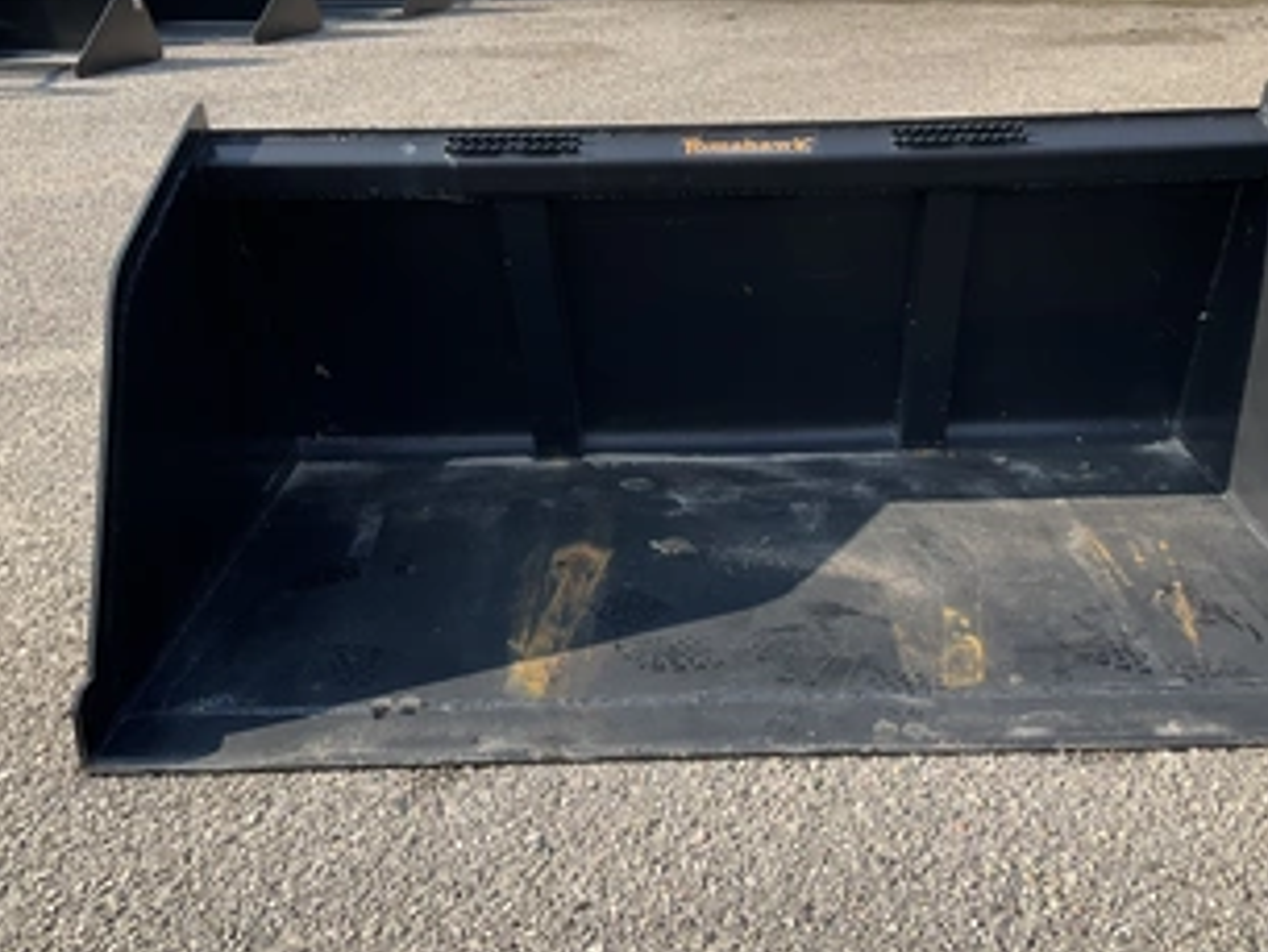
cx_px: 728
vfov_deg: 37.7
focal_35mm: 38
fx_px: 1393
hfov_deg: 48.8
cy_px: 457
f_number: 1.8
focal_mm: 3
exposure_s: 1/709
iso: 25
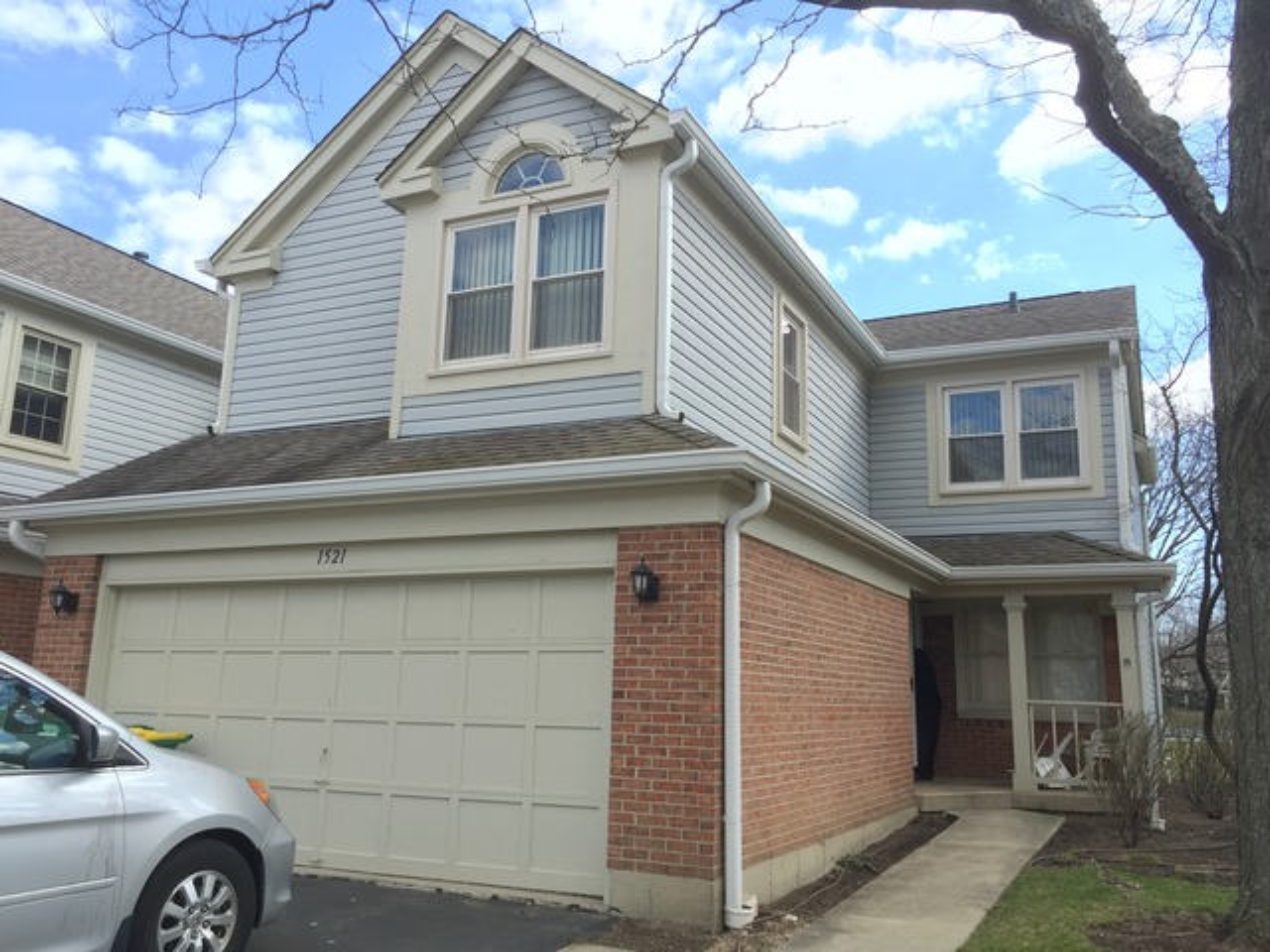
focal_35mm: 29
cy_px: 476
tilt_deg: +11.8
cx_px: 635
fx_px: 1064
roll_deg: -2.0
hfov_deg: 61.7
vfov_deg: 48.2
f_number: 2.2
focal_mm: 4.15
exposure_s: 1/380
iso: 32
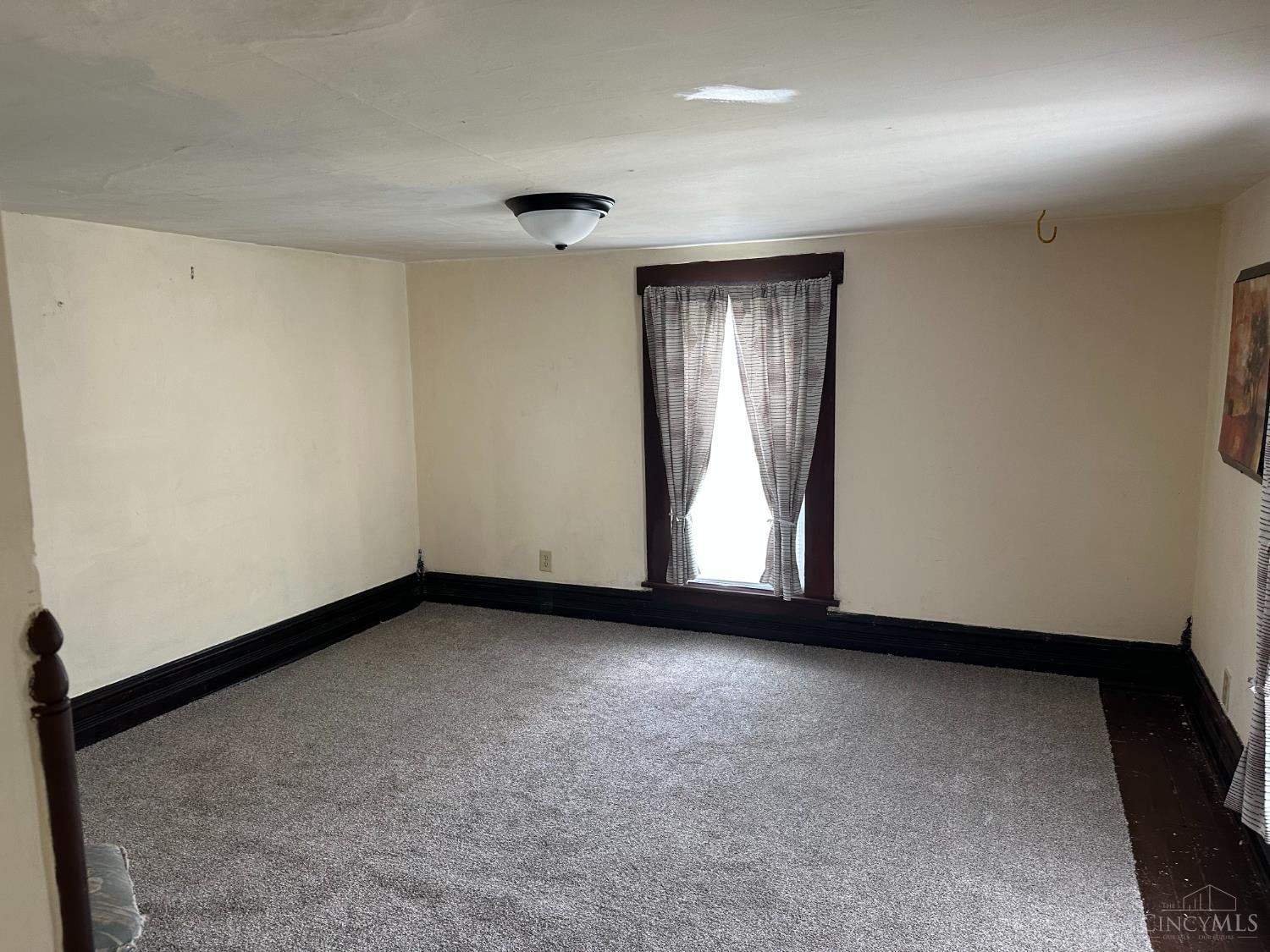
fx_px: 881
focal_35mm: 24
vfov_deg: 56.8
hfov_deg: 71.6
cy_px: 476
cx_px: 635
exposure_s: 1/60
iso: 200
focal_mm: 6.86
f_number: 1.78
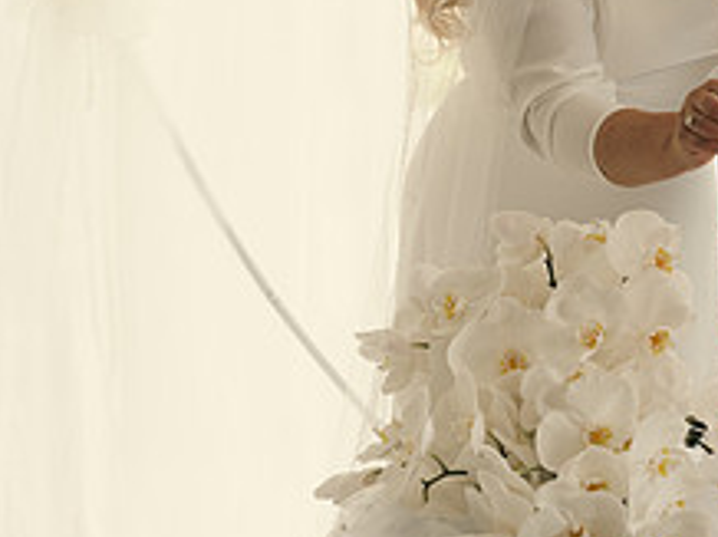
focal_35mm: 151
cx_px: 823
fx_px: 3129
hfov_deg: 12.8
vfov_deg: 9.7
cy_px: -15
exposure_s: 1/160
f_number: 3.5
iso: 125
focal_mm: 59
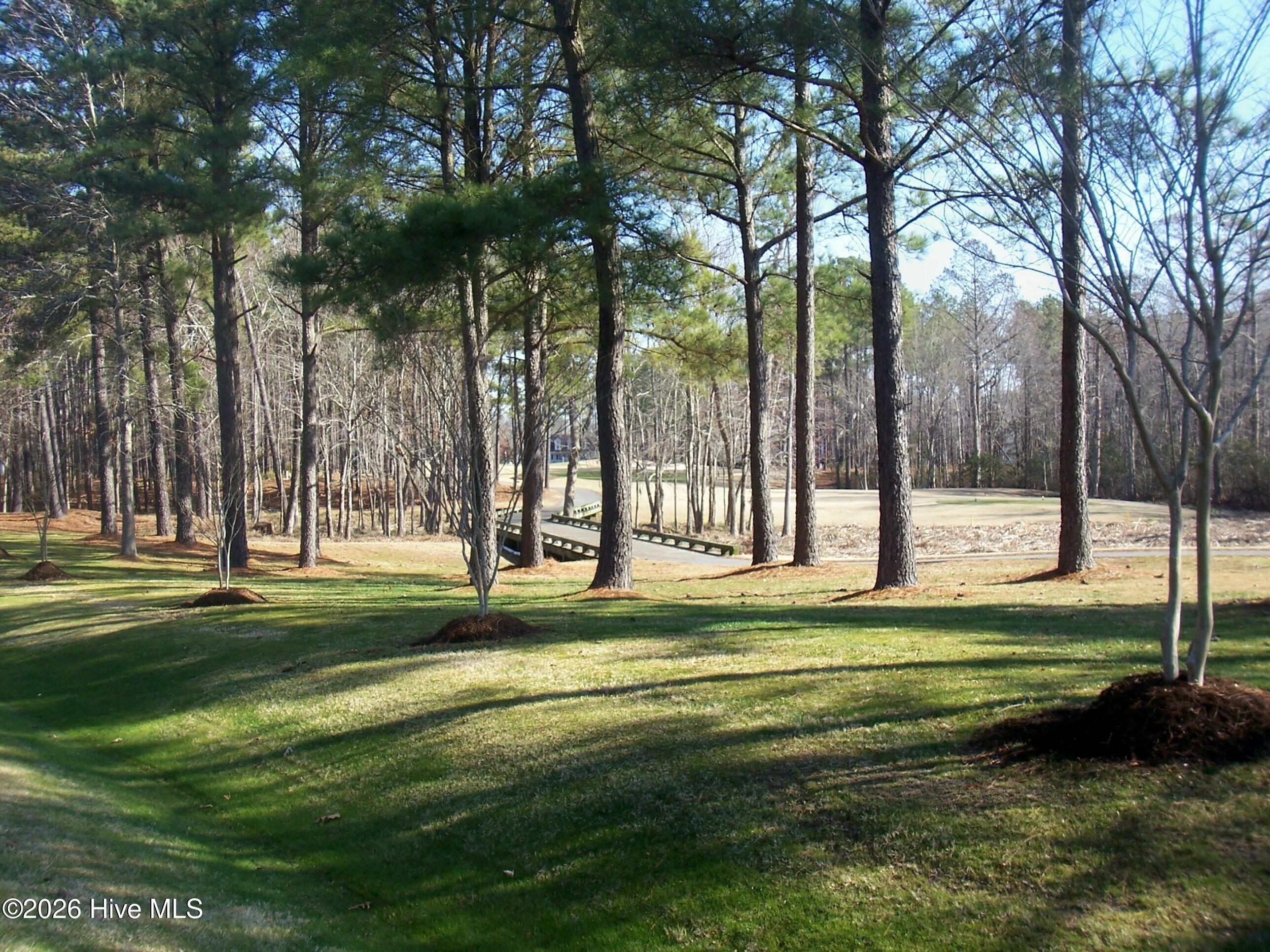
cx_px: 635
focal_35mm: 39
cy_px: 476
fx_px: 1431
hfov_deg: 47.9
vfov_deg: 36.8
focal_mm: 6.4
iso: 64
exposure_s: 1/200
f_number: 3.9
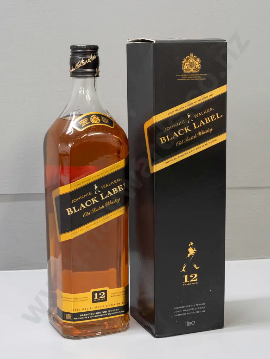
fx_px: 603
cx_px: 135
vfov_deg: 33.2
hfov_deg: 25.2
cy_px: 180
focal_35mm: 58
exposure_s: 1/80
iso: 3200
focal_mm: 29
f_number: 5.6
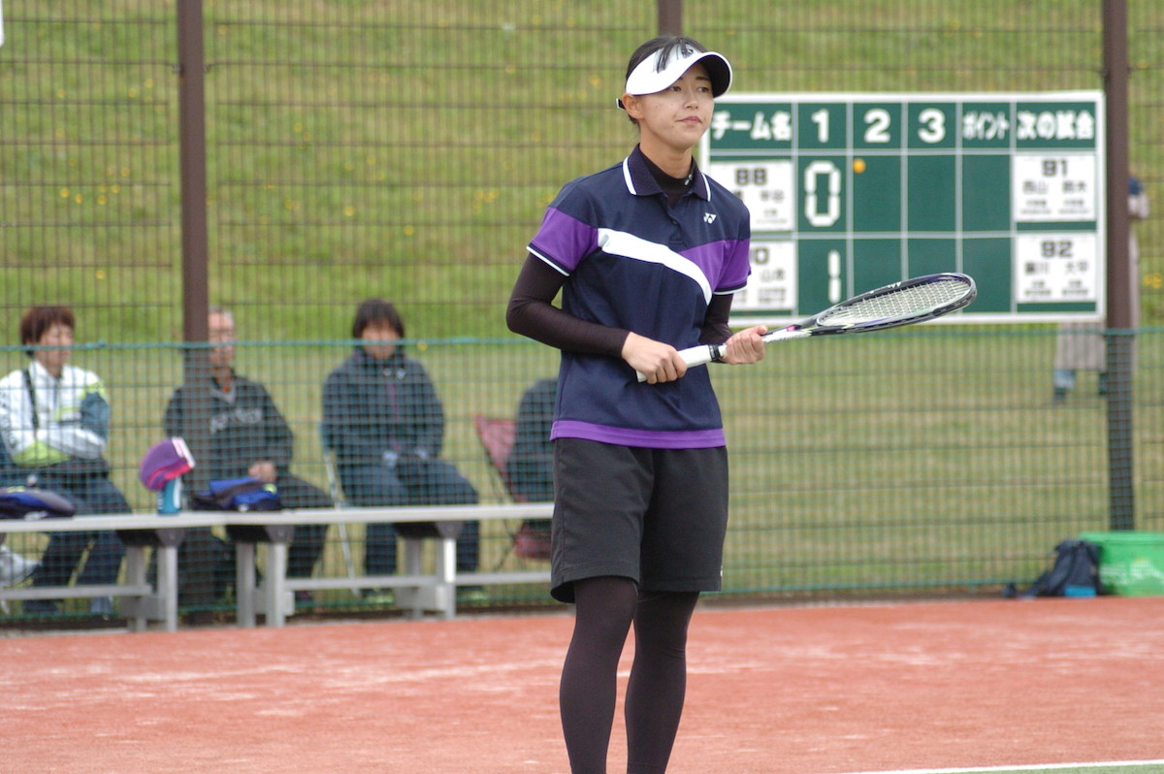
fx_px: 5427
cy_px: 387
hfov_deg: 12.2
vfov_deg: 8.2
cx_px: 582
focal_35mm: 168
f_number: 4.2
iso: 560
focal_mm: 112
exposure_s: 1/1000
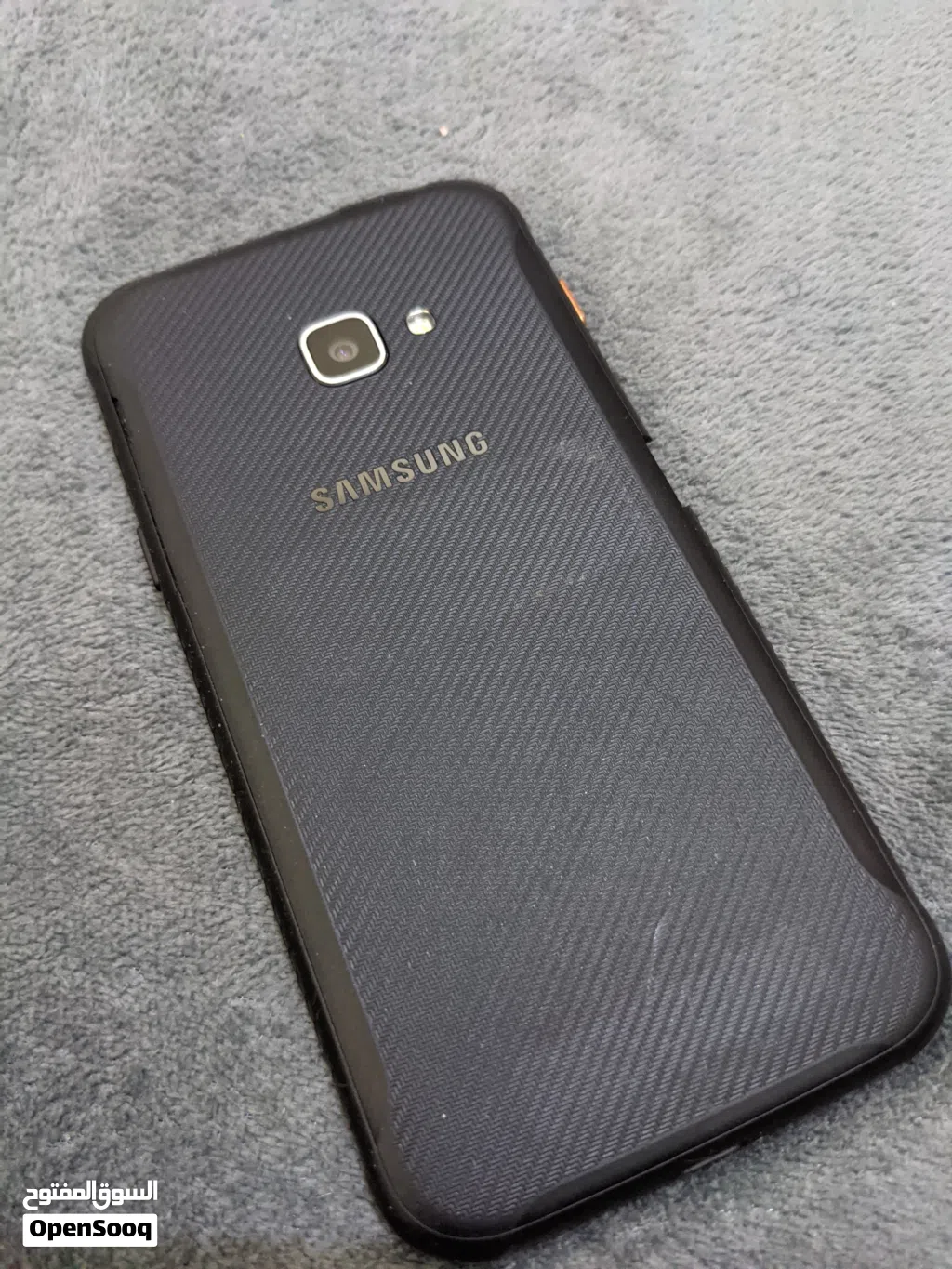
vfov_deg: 65.3
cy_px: 634
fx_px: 990
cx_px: 476
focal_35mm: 27
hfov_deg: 51.4
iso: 1946
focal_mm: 4.38
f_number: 1.73
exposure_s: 1/33.3
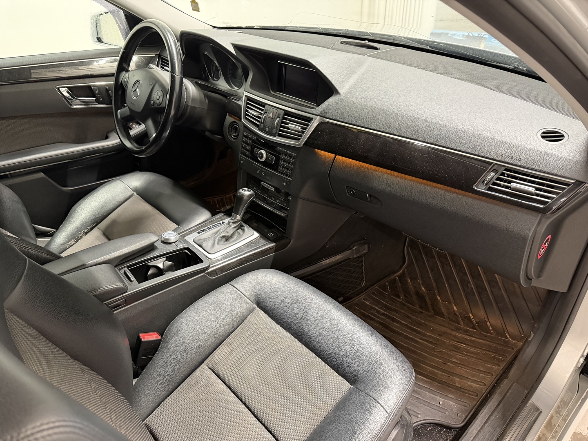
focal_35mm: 24
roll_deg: +2.9
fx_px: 408
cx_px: 294
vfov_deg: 56.8
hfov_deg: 71.6
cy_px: 220
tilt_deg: -33.7
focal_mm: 6.76
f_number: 1.78
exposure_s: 1/25
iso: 800
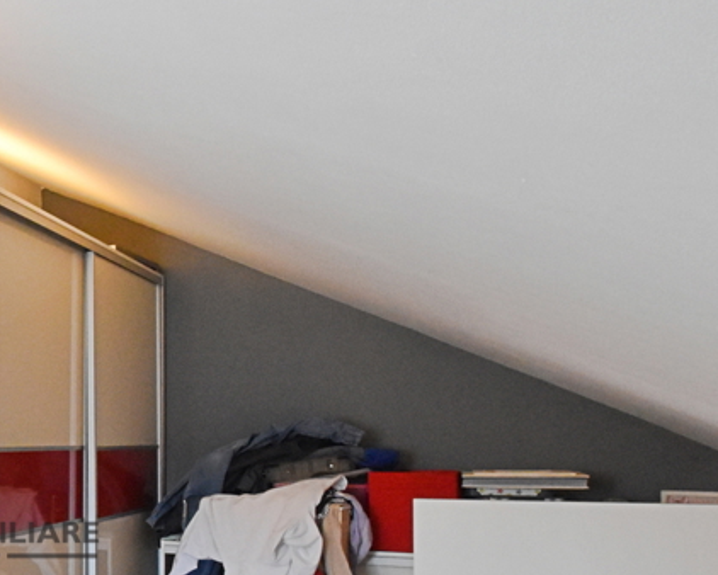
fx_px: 850
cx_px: -90
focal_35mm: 40
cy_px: 454
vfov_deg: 36.2
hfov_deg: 37.5
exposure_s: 1/30
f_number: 6.3
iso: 2500
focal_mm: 10
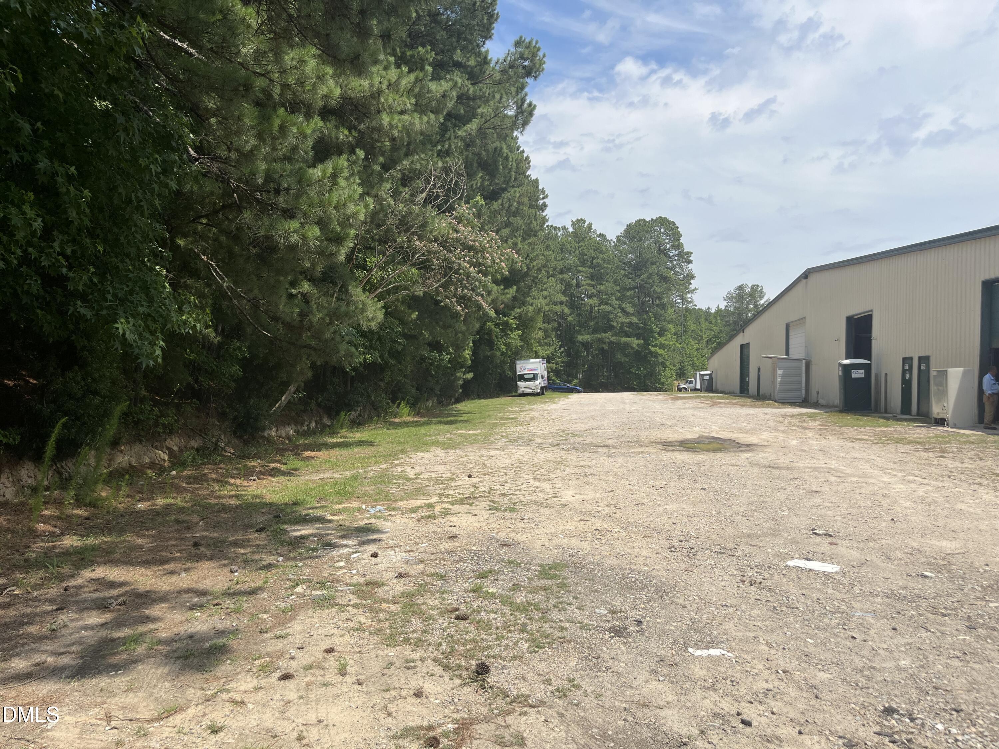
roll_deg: +0.1
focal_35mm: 26
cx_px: 500
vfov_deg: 53.1
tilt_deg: -0.7
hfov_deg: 67.3
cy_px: 374
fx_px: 750
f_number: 1.6
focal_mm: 5.1
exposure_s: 1/4651
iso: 50
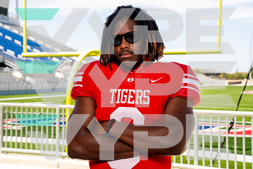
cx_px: 126
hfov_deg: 34.5
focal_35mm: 58
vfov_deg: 23.4
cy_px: 84
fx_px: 408
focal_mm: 58
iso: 100
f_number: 8
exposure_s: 1/125
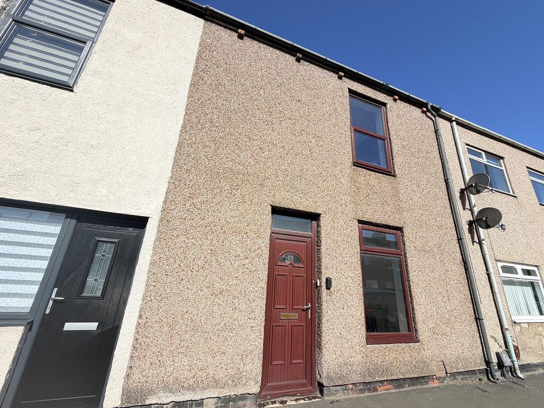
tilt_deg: +21.8
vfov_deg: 85.7
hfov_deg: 102.1
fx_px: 220
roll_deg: -2.8
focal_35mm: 14
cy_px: 204
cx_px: 272
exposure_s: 1/841
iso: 20
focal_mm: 2.22
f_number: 2.2
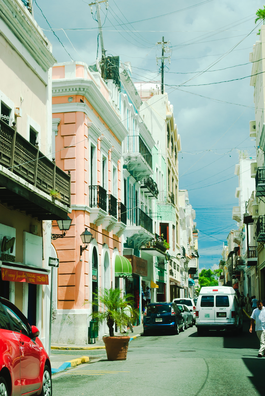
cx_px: 132
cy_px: 198
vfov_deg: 18.2
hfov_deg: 12.2
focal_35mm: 112
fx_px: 1239
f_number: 8
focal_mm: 75
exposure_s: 1/250
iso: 200
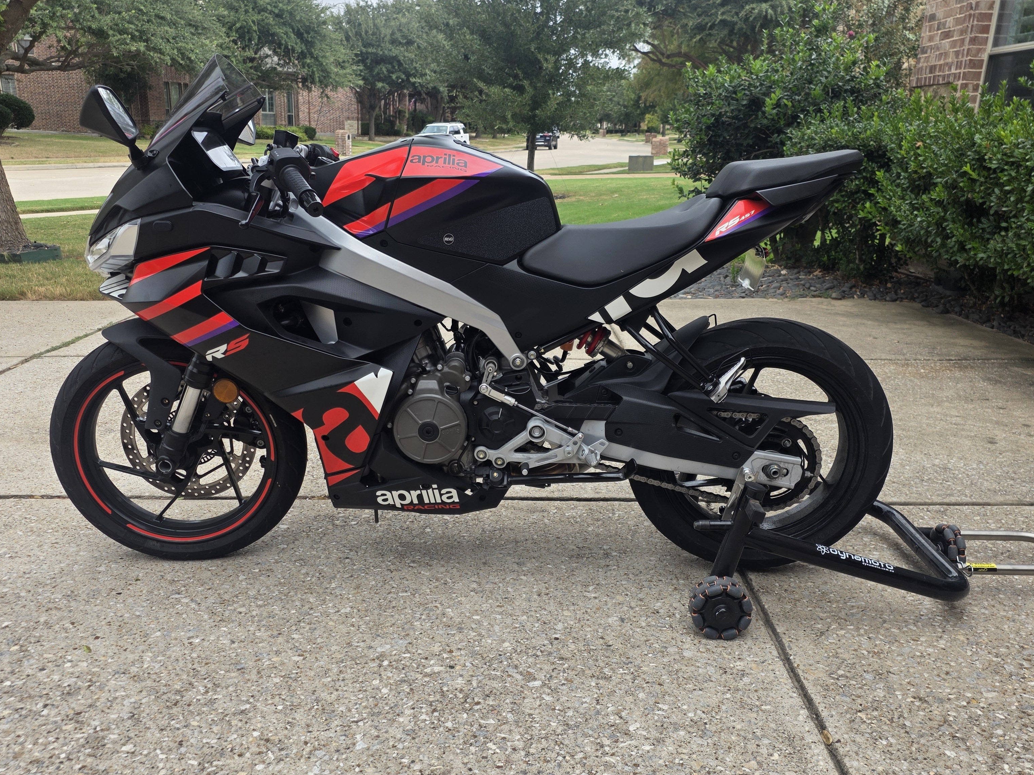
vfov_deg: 46.8
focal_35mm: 30
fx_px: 896
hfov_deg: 60.0
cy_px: 416
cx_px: 504
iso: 32
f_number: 1.7
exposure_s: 1/359
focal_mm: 6.25
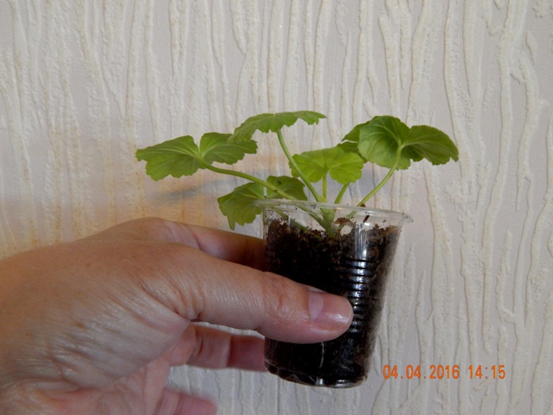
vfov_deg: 45.4
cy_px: 208
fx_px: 495
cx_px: 276
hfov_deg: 58.4
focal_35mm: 31
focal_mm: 5.6
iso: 400
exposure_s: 1/30
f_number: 3.2
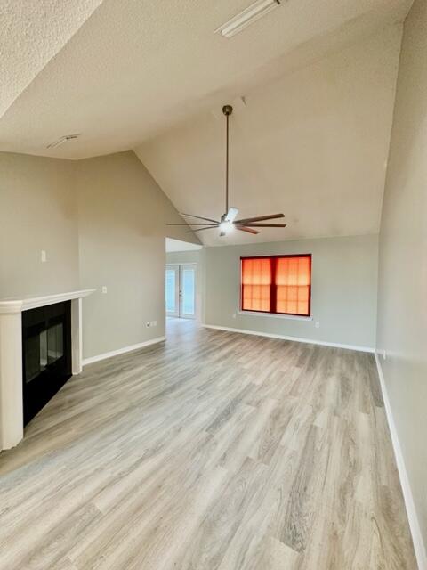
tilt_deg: -1.3
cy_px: 285
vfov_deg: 102.1
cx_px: 214
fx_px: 230
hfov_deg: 85.7
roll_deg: -0.5
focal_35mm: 14
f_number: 2.2
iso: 200
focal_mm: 2.22
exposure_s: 1/60
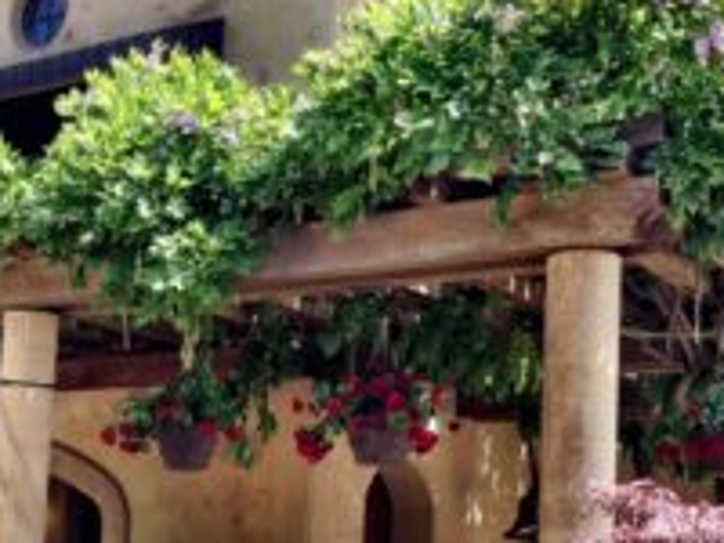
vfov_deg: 21.9
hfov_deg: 29.3
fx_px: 1380
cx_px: 279
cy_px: 452
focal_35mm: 66
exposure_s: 1/425
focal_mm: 4.12
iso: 50
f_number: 2.4
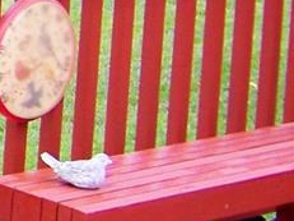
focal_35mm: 229
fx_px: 1944
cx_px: -723
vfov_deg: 6.4
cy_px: -166
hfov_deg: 7.2
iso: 64
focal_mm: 5.85
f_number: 2.8
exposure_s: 1/50
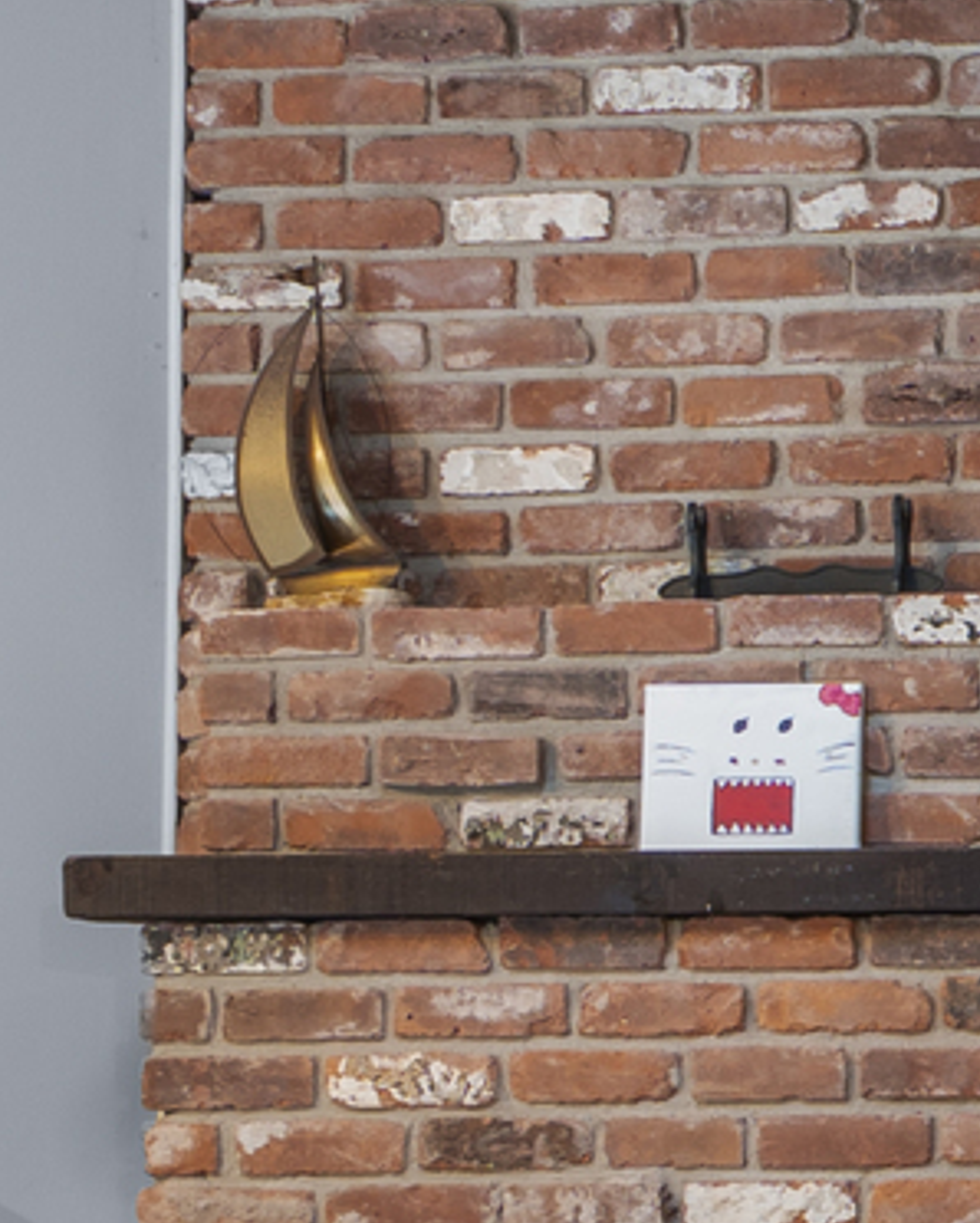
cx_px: 1907
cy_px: 1121
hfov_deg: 11.3
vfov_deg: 15.3
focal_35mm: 124
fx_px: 4492
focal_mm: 16
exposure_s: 4
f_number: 9
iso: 250
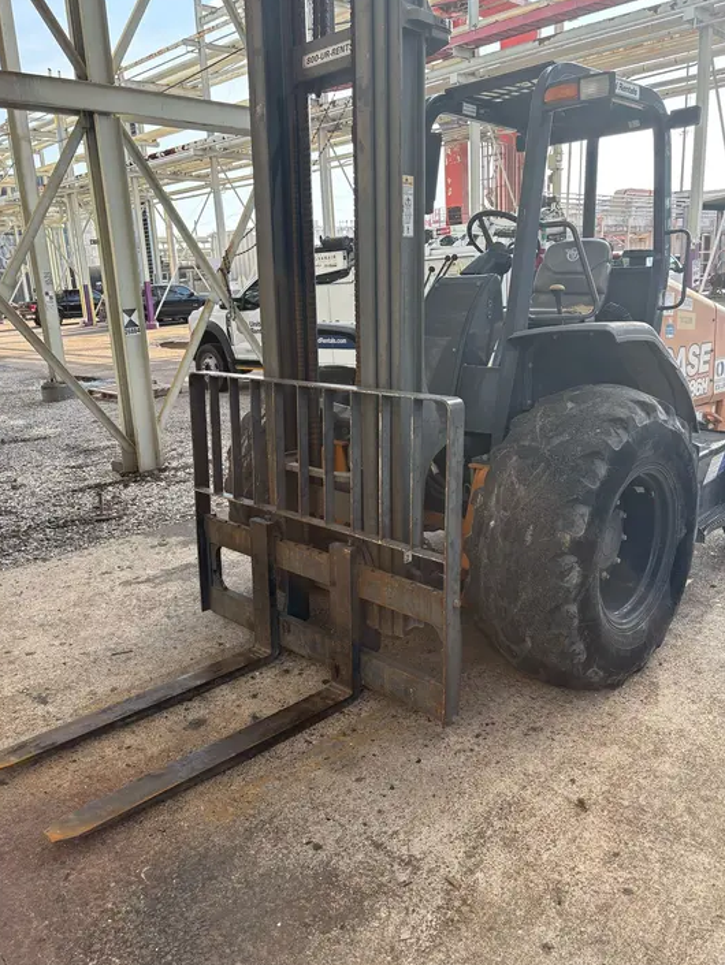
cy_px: 480
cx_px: 357
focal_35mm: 27
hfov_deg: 51.4
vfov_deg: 65.3
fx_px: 754
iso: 64
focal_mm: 5.96
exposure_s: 1/581
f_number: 1.6
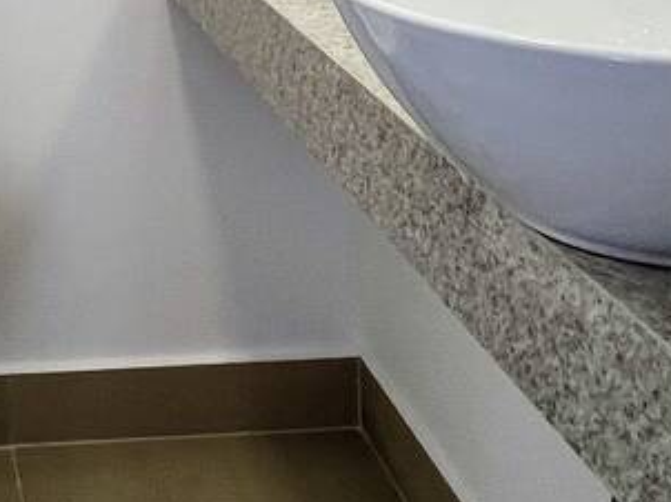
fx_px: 1201
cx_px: -49
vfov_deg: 19.6
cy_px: -313
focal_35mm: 62
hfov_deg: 28.6
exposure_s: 1/120
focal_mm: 1.57
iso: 50
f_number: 1.8
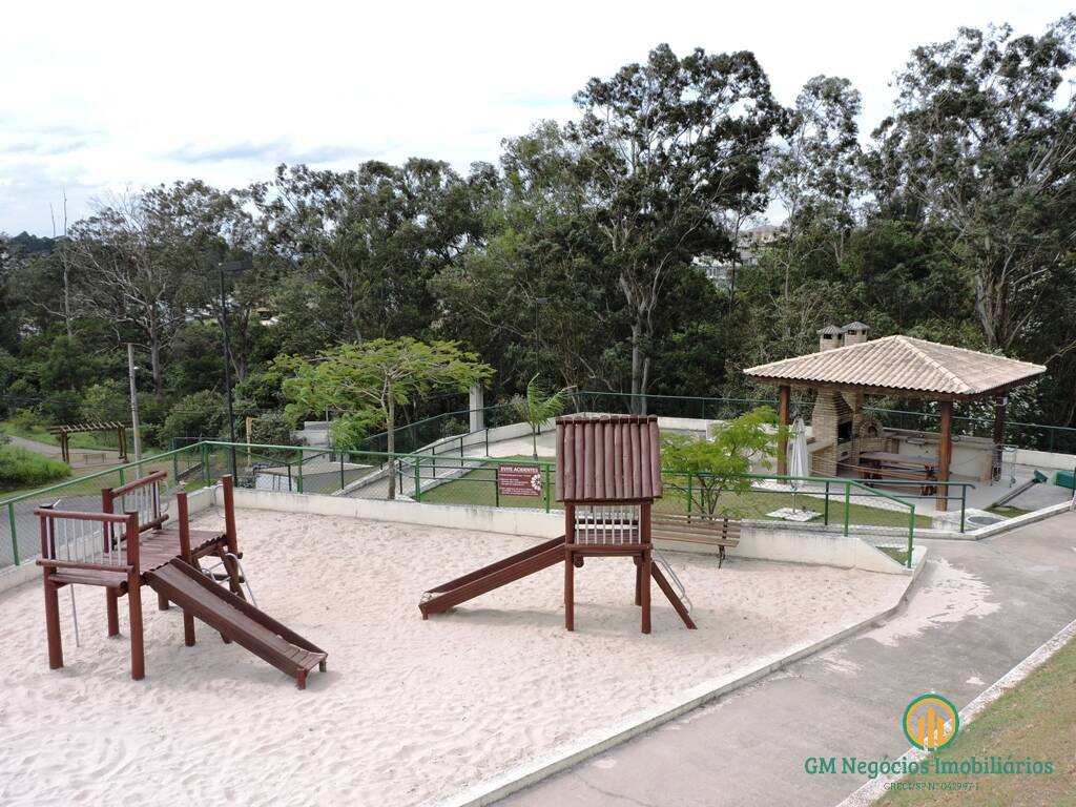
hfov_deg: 60.0
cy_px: 404
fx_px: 933
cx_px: 538
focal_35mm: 30
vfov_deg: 46.8
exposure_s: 1/800
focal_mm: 5.4
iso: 100
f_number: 3.1
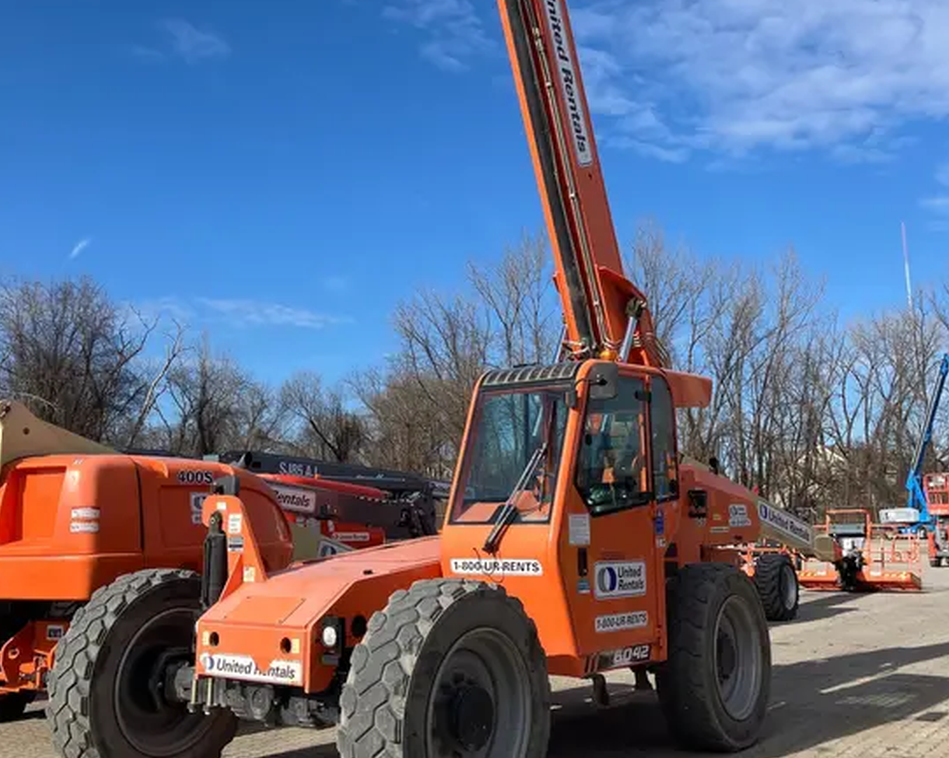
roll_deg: +3.2
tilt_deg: +13.8
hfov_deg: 49.1
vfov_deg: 39.9
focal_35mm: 37
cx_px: 469
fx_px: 1039
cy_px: 293
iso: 32
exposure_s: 1/1675
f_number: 1.8
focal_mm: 3.99
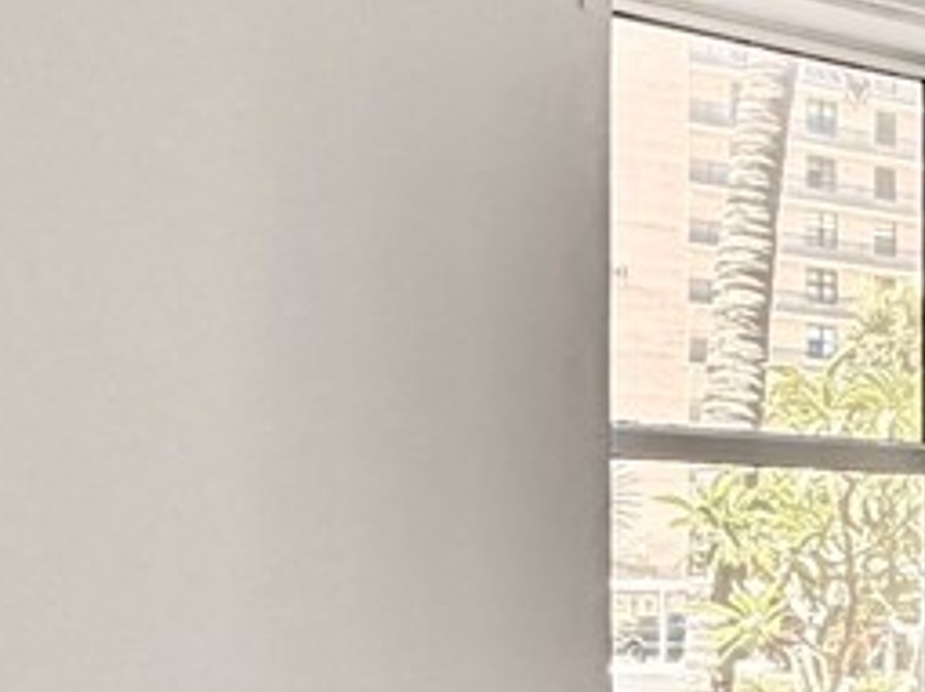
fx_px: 2350
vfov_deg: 16.6
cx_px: 845
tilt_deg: -0.2
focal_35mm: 88
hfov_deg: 21.7
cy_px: 605
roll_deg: +0.3
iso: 160
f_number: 2.2
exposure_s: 1/120
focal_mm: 2.22
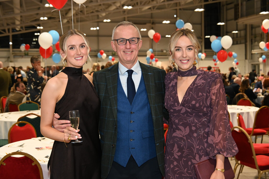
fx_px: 411
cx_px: 134
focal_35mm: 55
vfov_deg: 24.6
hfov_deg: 36.3
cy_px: 90
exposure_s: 1/160
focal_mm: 55
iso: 3200
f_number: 5.6
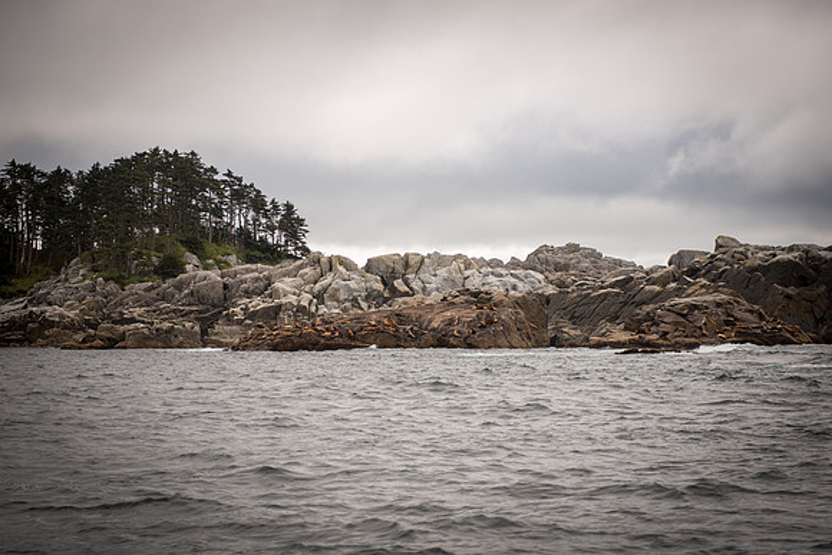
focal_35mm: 82
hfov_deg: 24.9
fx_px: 1884
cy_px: 319
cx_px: 421
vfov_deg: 16.8
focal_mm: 70
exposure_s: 1/800
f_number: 2.8
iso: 100
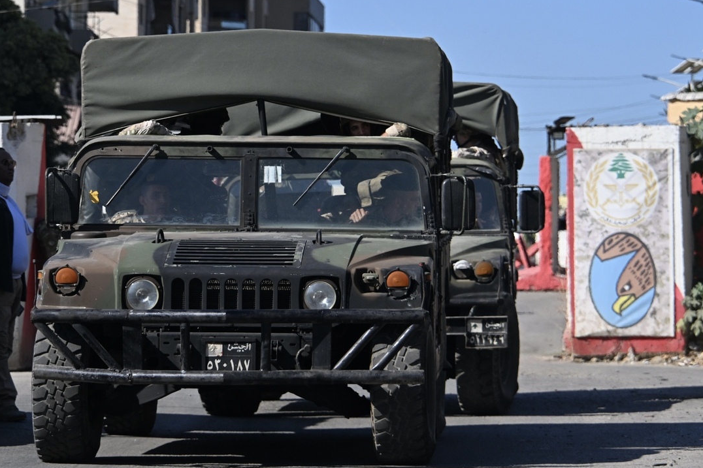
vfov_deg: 9.5
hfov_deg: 14.2
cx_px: 338
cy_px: 223
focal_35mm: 145
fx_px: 2831
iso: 400
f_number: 7.1
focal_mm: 130
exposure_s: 1/1600
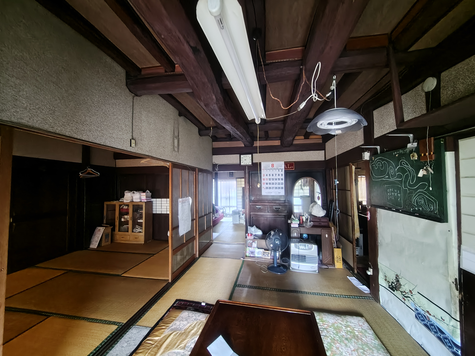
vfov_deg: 89.9
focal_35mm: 13
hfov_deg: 106.2
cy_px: 178
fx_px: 178
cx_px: 238
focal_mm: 2.16
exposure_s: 1/15
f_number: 2.2
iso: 1550
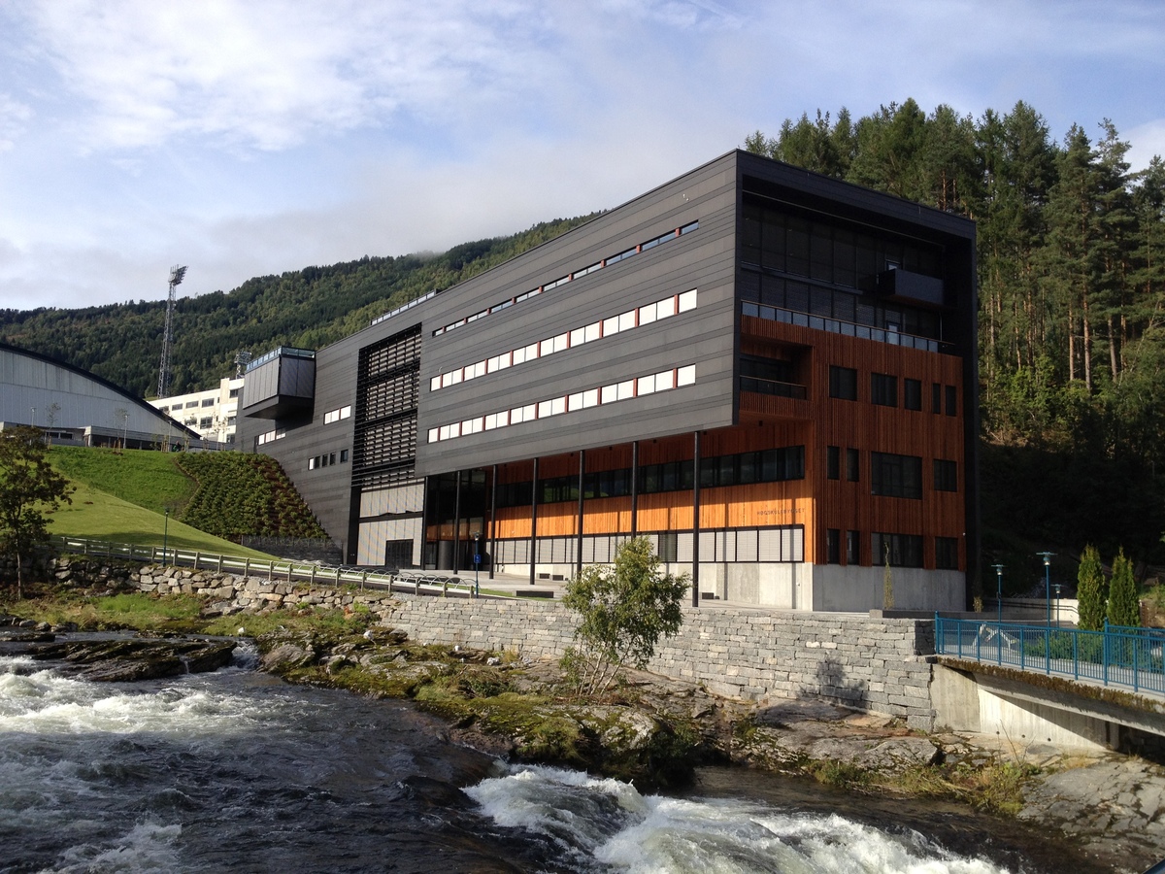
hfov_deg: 52.6
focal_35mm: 35
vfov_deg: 40.7
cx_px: 582
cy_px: 437
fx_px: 1178
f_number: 2.4
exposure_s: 1/1175
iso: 64
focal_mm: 4.28
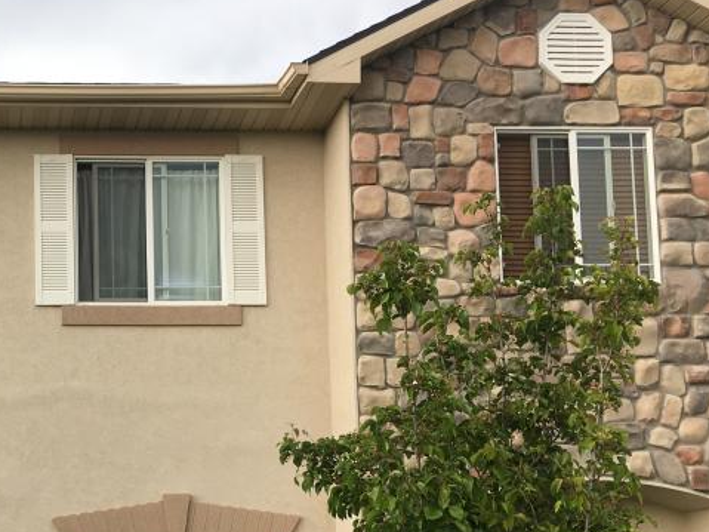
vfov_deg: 23.0
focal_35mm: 62
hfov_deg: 29.5
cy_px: 477
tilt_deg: +5.3
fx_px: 1270
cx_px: 28
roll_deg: -0.1
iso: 25
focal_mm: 4.15
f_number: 2.2
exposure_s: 1/138
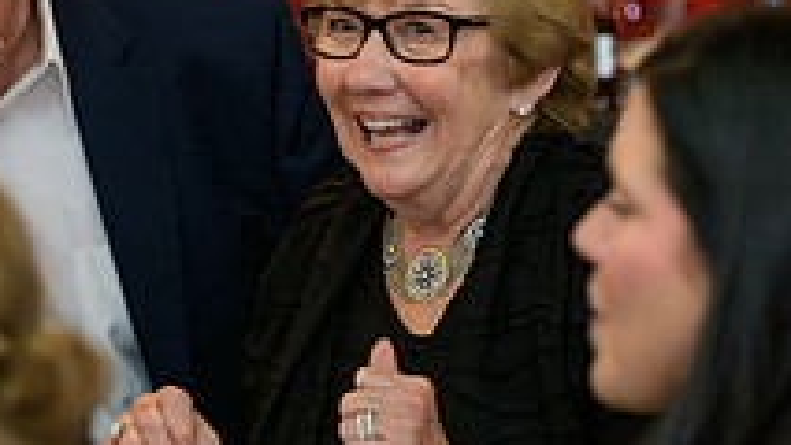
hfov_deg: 8.0
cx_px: 397
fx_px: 5686
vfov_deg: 4.5
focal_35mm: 271
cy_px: 102
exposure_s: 1/125
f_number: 3.2
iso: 400
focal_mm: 95
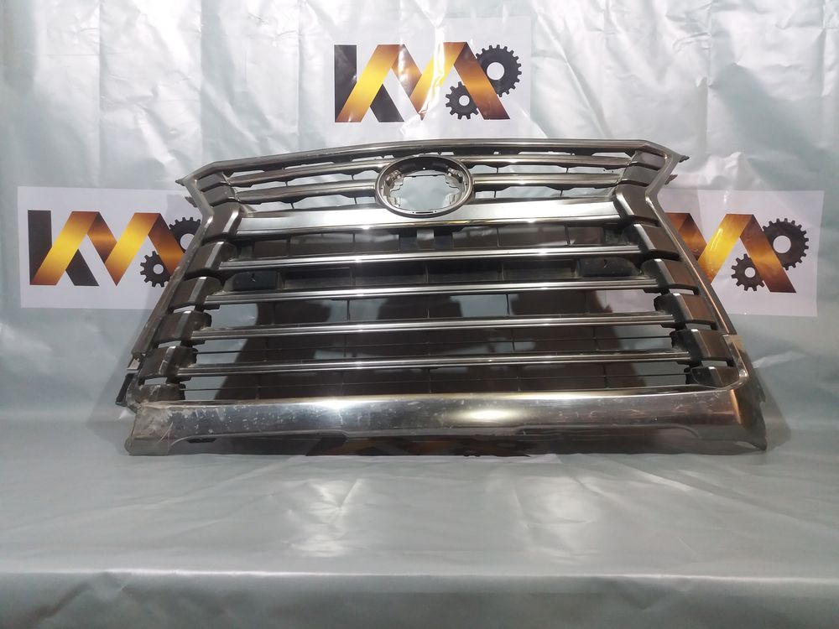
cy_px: 314
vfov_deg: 49.7
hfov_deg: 63.4
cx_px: 420
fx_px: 679
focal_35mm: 28
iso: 160
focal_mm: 3.7
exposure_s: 1/17
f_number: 1.9
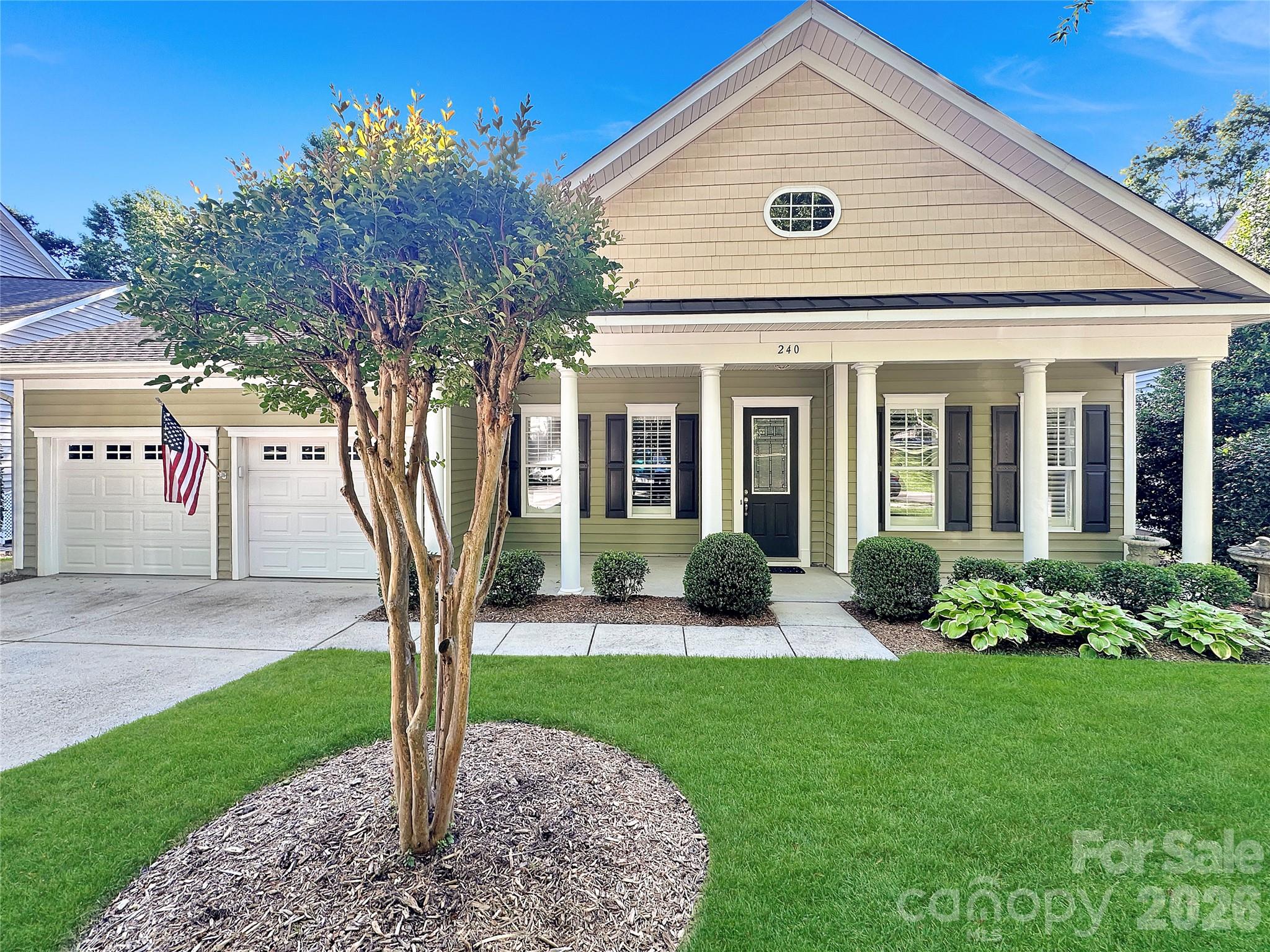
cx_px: 635
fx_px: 514
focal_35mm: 14
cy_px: 476
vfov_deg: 85.7
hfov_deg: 102.1
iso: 40
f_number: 2.2
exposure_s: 1/99
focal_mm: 2.22
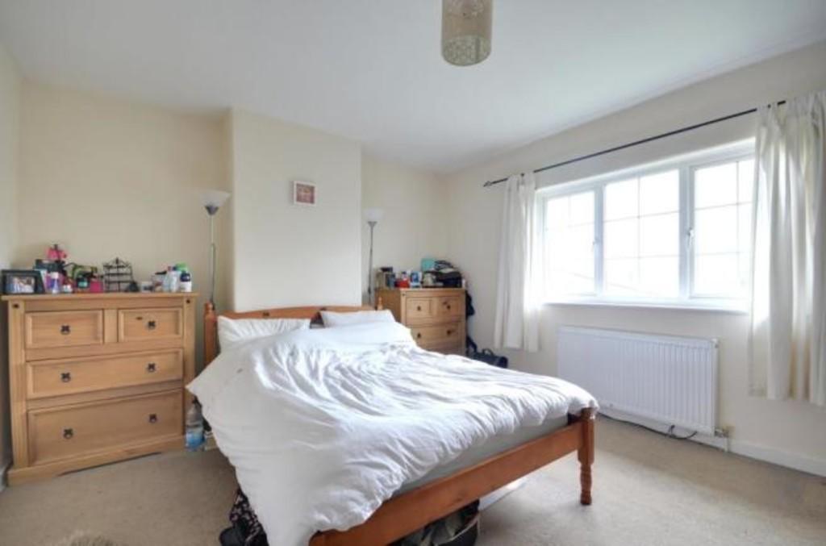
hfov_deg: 100.5
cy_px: 273
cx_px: 413
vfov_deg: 77.0
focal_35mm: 15
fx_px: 343
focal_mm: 10
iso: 100
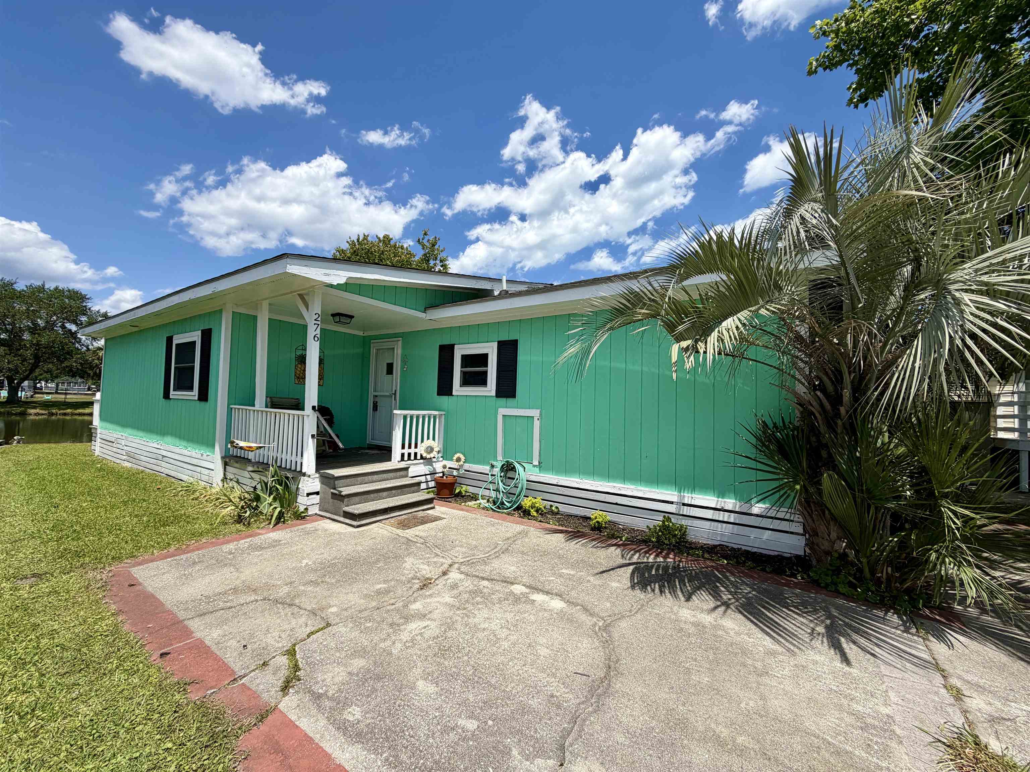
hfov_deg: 102.1
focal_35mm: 14
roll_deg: -1.9
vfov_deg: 85.7
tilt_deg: +1.4
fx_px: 417
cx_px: 515
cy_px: 386
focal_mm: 2.22
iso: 25
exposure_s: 1/1105
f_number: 2.2
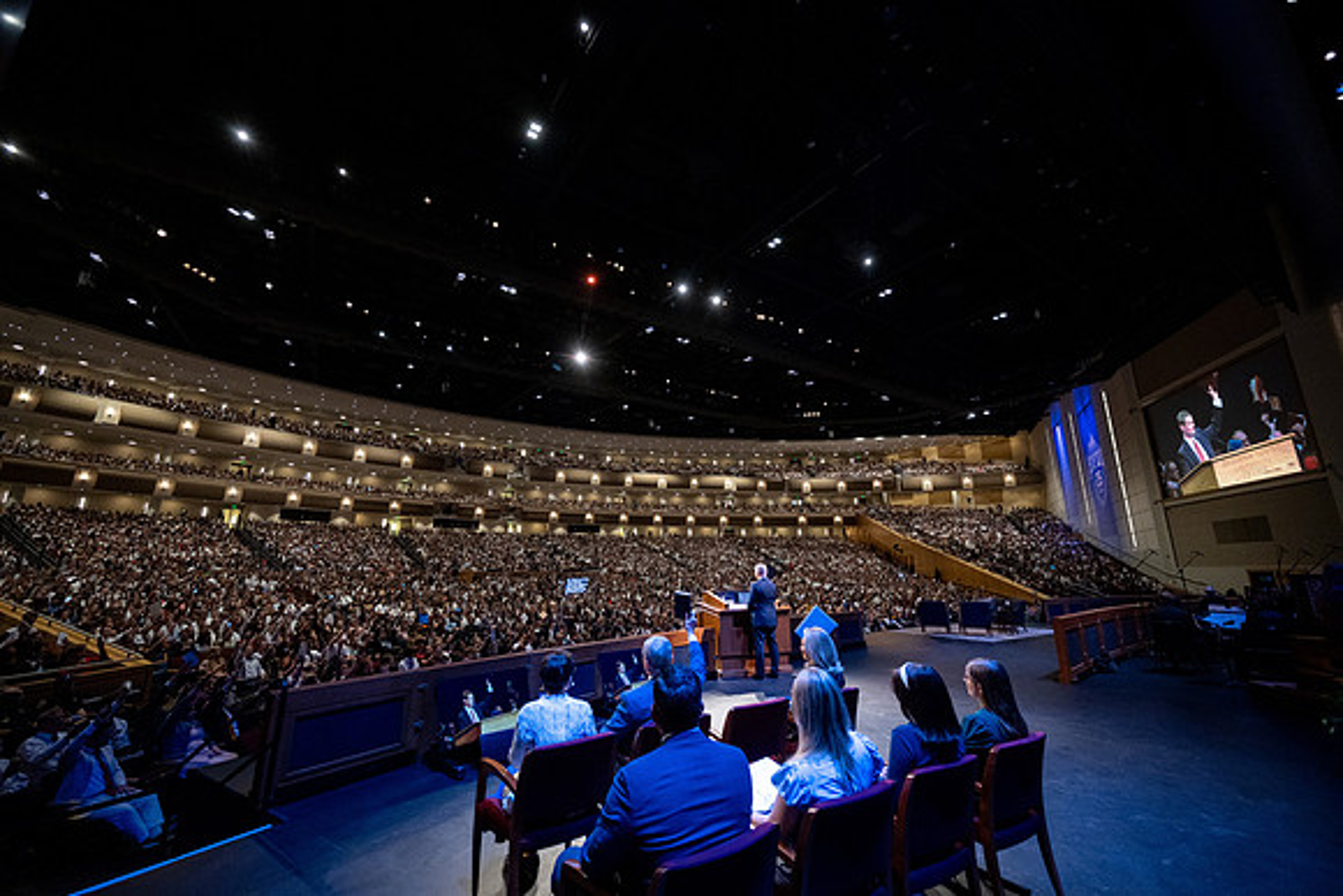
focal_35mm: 14
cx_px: 672
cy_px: 448
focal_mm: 14
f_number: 4
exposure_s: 1/160
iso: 3200
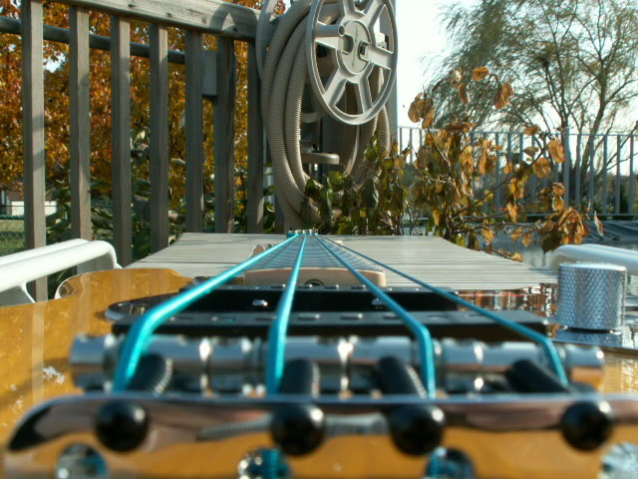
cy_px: 240
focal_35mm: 42
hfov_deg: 44.8
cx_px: 319
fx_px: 774
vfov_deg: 34.3
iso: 50
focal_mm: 6.99
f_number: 5.6
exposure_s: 1/125
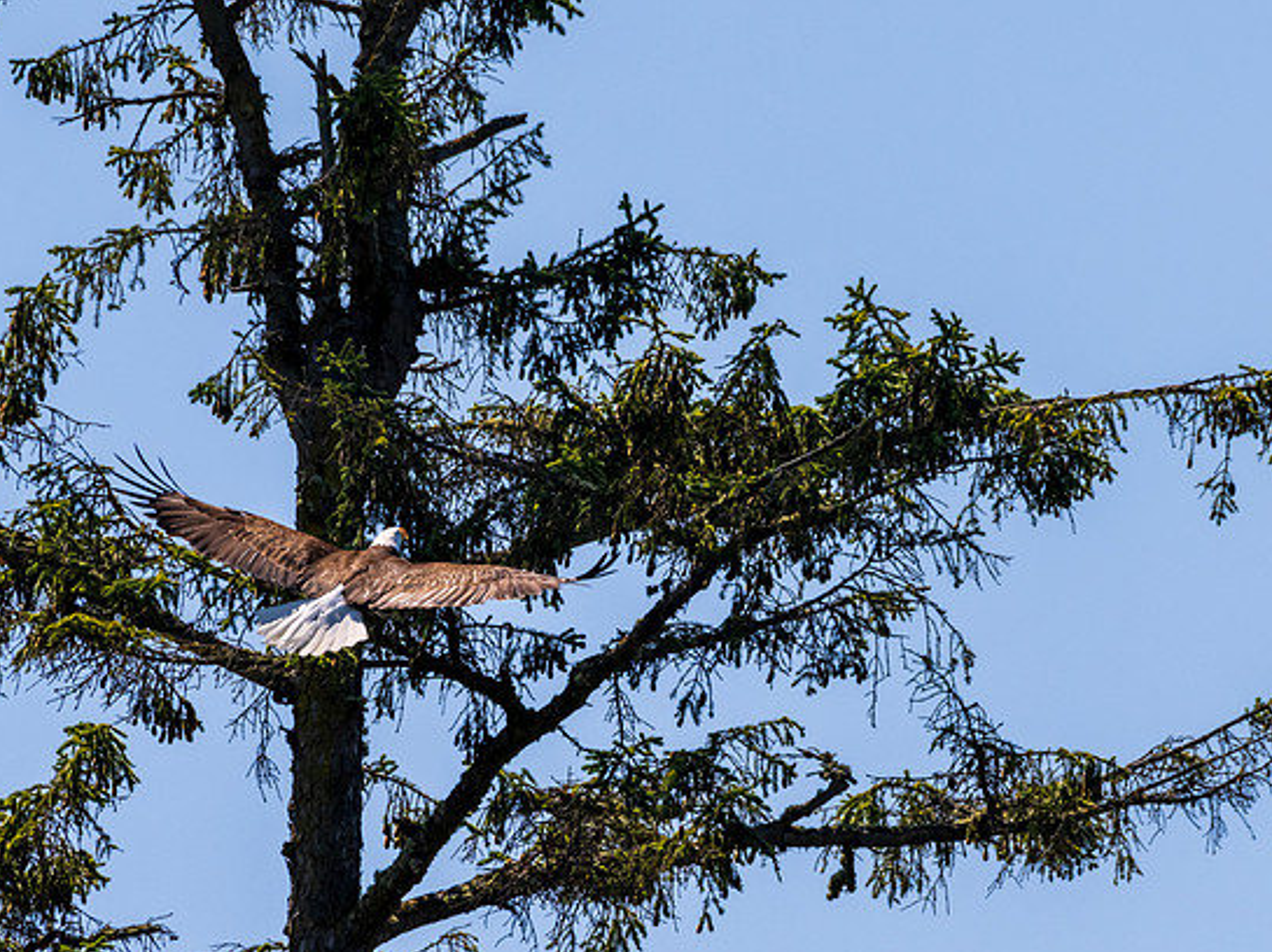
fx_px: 31911
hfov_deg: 2.3
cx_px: 713
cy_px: 597
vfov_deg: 1.7
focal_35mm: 869
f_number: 10
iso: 800
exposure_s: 1/2500
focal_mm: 500
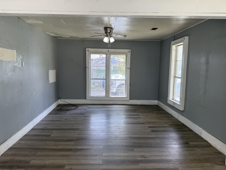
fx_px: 157
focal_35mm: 24
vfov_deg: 56.8
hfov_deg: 71.6
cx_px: 113
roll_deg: +0.5
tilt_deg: -7.9
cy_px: 85
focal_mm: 6.76
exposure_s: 1/182
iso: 100
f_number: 1.78
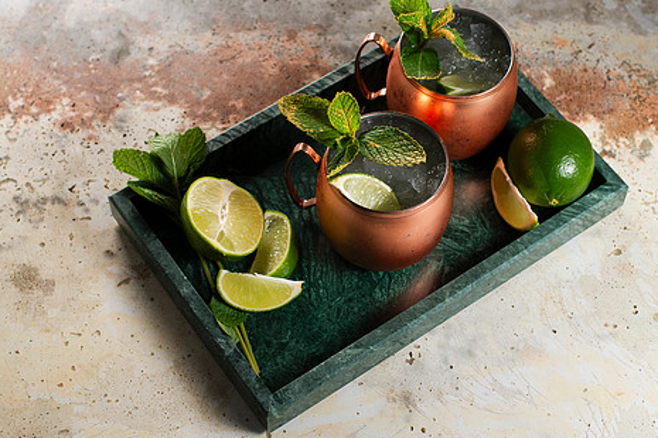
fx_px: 1225
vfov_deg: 20.3
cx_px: 377
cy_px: 236
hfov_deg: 30.0
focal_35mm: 67
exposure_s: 1/200
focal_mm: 50
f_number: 5
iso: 200
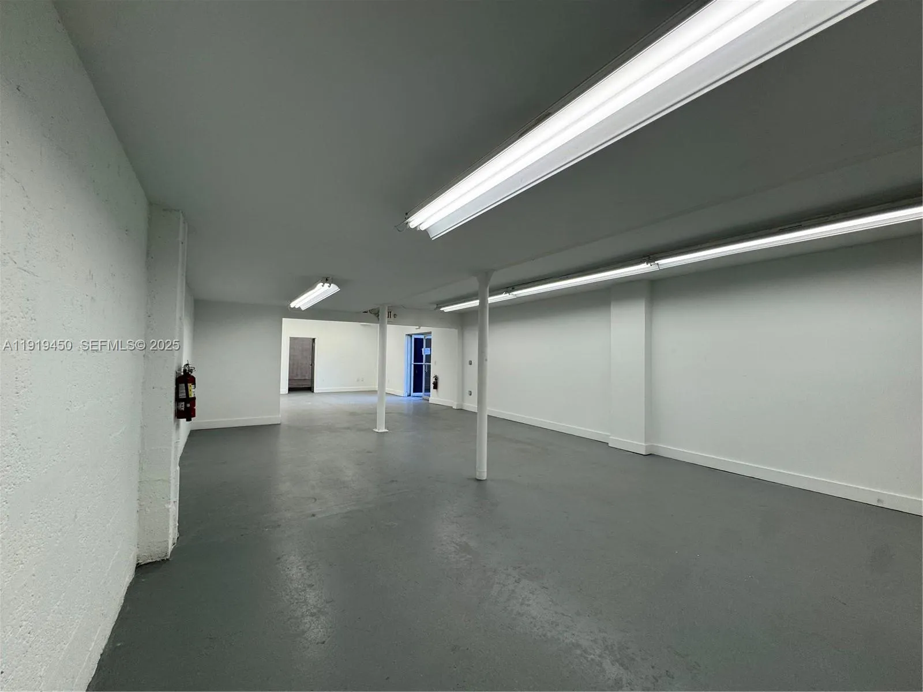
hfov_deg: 102.1
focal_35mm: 14
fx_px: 373
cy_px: 346
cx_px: 462
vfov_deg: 85.7
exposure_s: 1/120
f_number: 2.2
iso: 64
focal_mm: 2.22
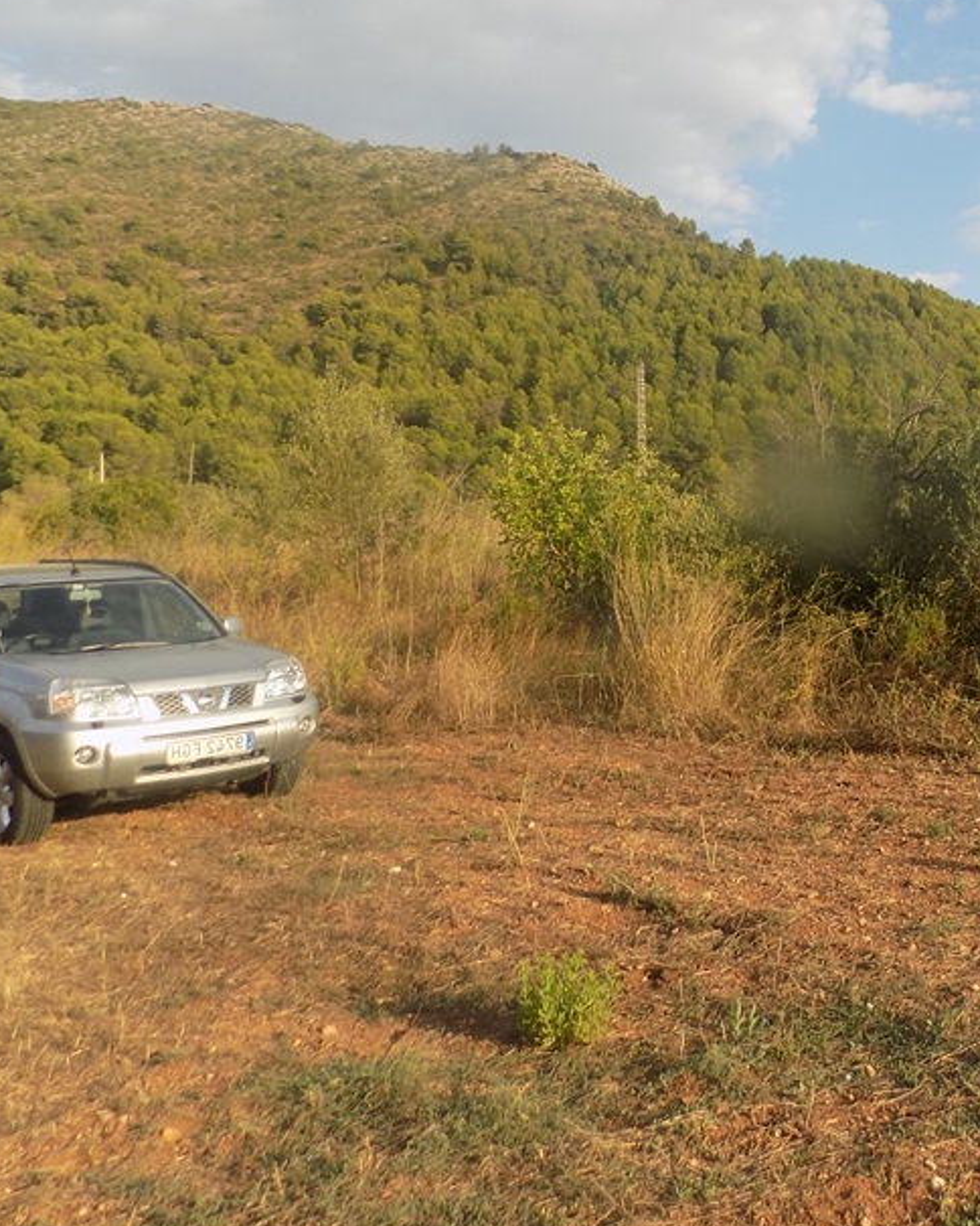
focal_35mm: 38
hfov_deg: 35.8
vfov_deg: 47.7
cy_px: 490
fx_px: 1378
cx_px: 950
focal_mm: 4
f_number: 3.1
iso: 80
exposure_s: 1/640
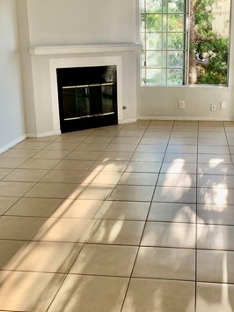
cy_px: 145
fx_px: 423
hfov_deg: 30.8
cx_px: 148
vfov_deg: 40.4
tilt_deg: -14.1
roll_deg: -0.3
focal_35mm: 47
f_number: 1.8
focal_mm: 4.25
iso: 25
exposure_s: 1/122
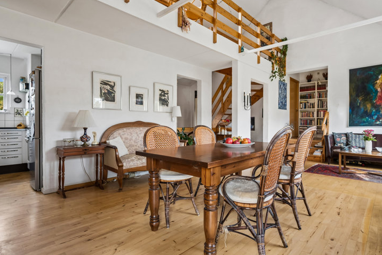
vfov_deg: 63.0
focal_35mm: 20
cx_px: 208
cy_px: 126
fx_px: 207
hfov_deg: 85.1
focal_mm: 17.5
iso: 400
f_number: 6.3
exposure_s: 1/40
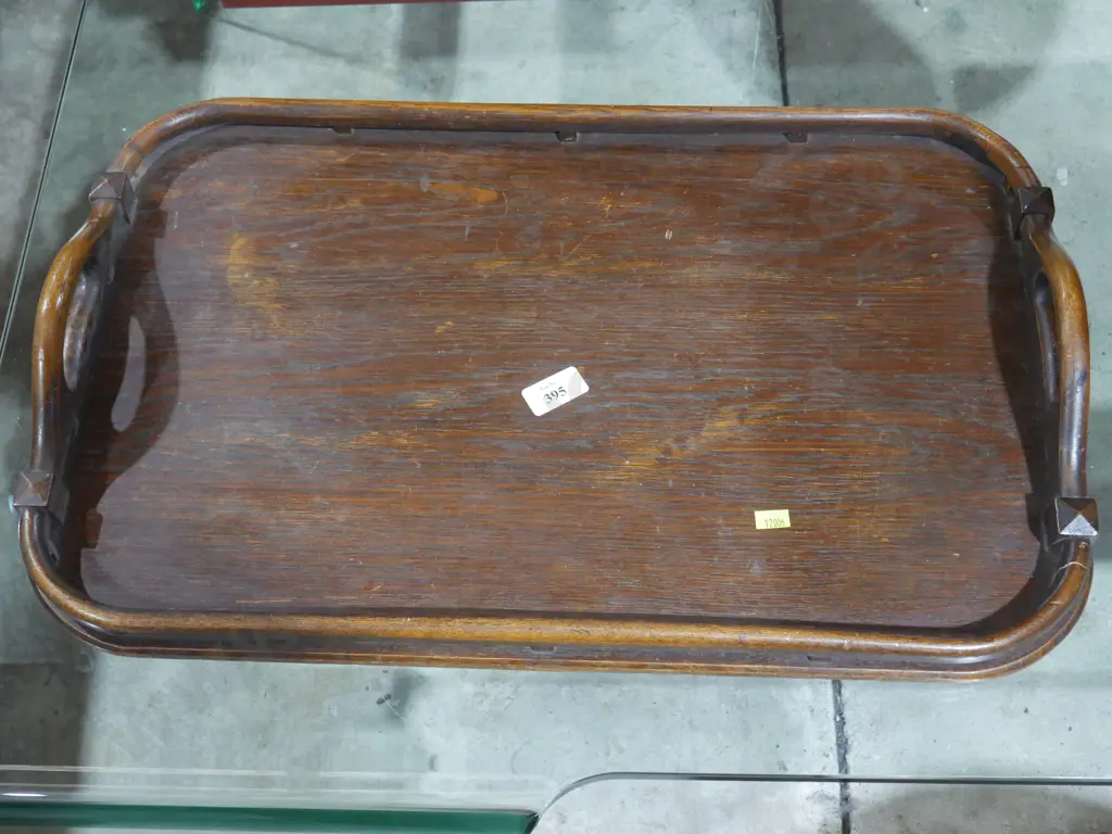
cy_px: 417
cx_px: 556
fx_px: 1542
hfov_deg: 39.7
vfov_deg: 30.3
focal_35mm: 48
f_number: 5.2
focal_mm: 24
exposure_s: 1/60
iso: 1600
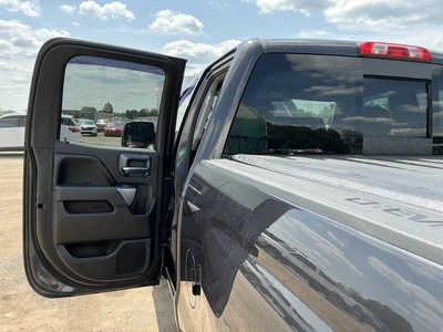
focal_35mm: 28
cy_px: 166
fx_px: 358
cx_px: 222
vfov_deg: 49.7
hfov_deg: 63.4
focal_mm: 3
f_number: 1.8
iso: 25
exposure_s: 1/666
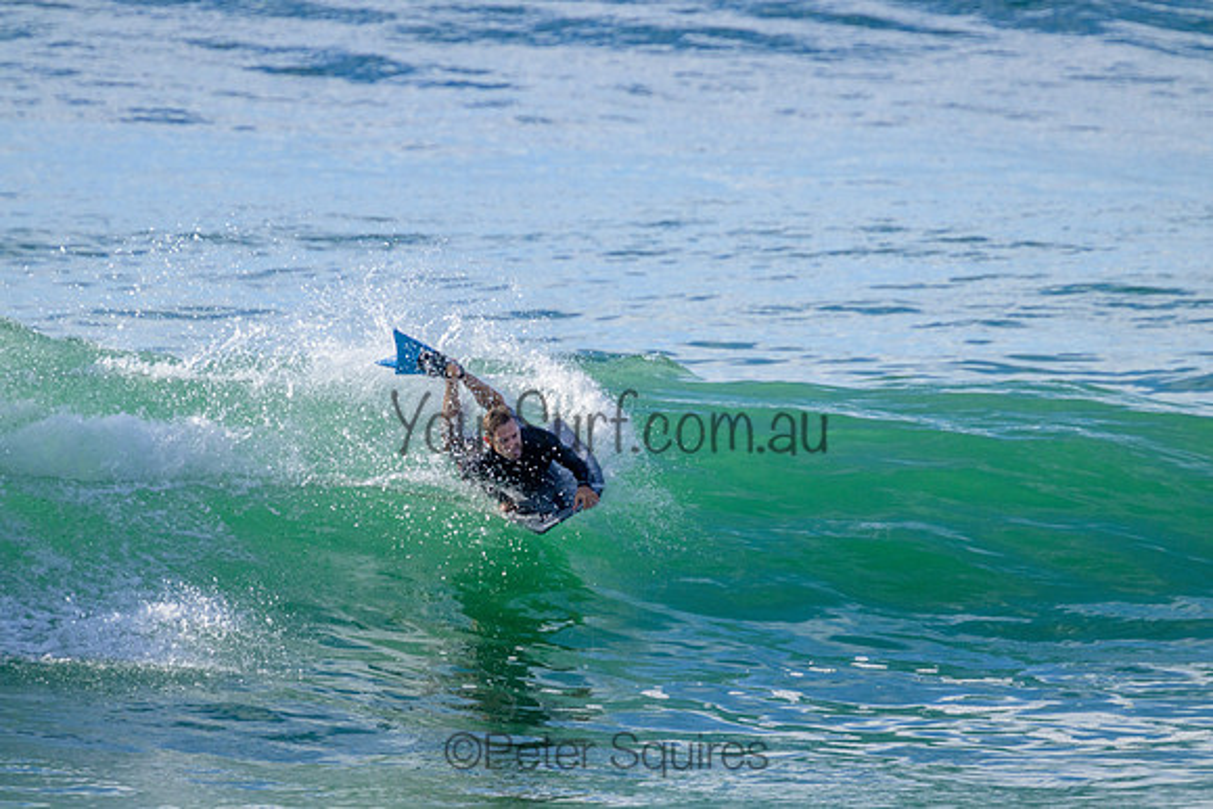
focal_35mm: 800
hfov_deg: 2.6
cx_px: 606
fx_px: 26961
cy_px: 404
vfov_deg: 1.7
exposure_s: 1/2000
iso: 1000
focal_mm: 800
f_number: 11
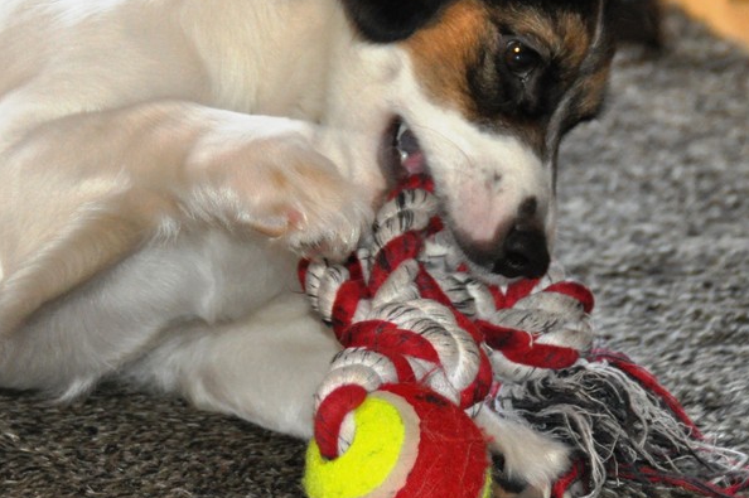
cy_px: 155
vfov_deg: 7.1
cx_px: 301
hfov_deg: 10.6
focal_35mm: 194
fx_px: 4030
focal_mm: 75
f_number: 5.6
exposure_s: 1/60
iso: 1600
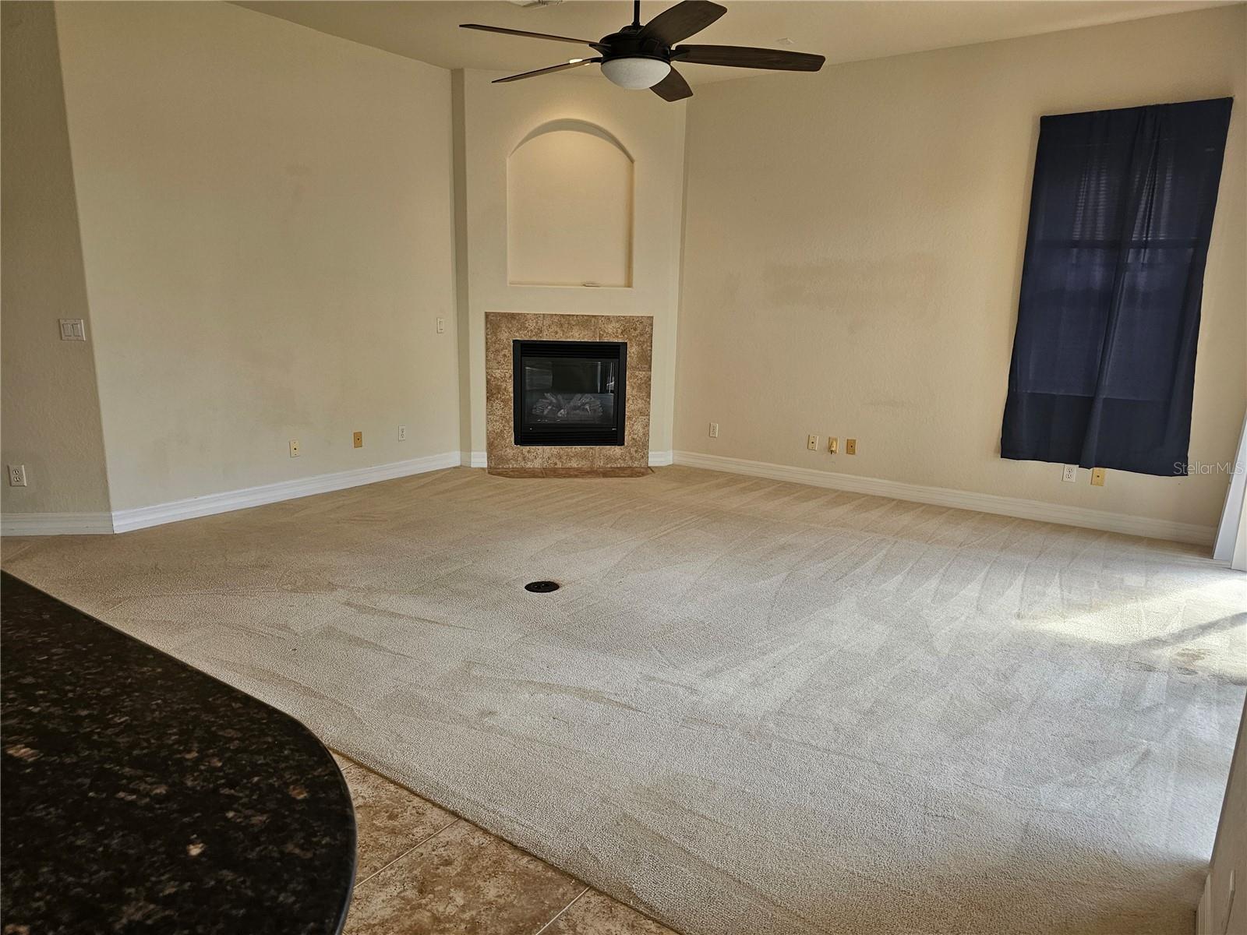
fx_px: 829
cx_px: 624
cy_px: 468
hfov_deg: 73.9
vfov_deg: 58.9
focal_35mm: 23
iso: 125
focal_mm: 6.3
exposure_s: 1/120
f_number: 1.7
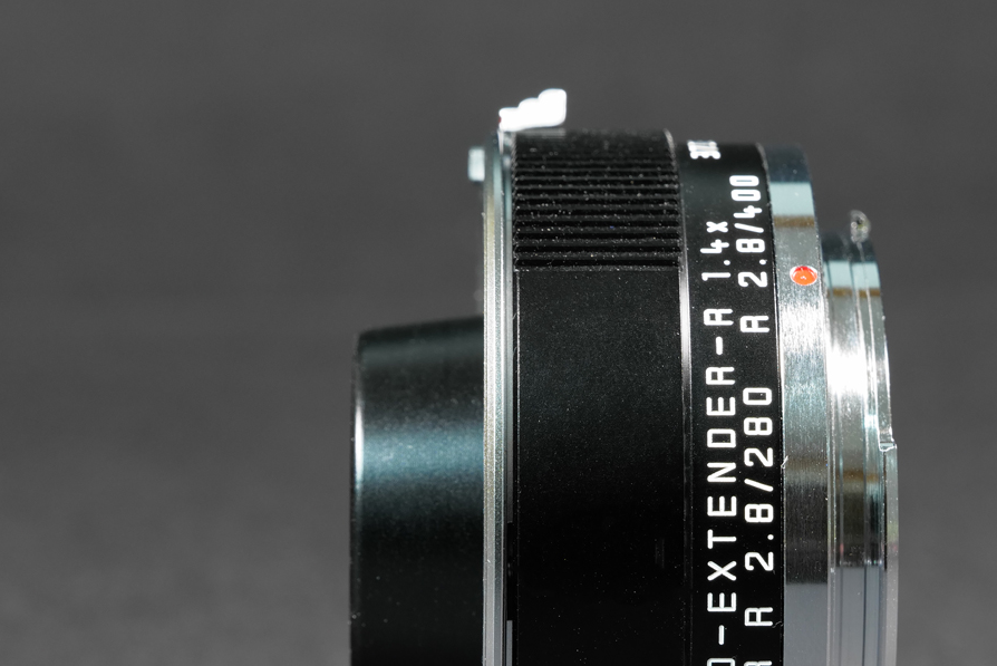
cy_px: 549
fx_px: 4461
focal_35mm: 161
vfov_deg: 8.5
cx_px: 708
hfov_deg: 12.7
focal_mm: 90
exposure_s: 1/1.67
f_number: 13
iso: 800
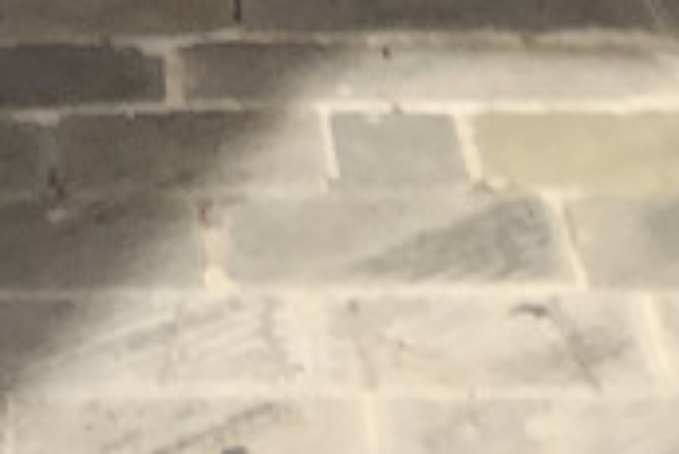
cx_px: 114
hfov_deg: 10.1
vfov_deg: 6.0
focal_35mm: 203
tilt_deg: +1.9
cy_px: -1173
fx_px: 3832
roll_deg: -0.3
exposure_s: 1/2525
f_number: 1.8
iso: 20
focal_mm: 4
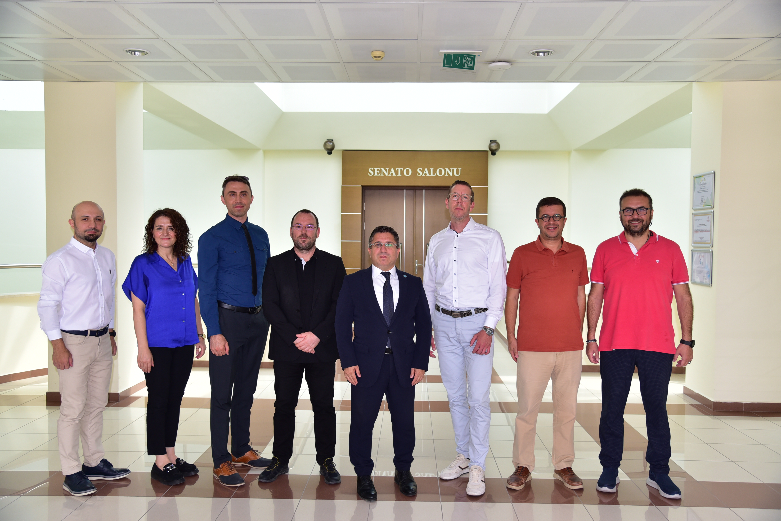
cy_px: 260
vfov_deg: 42.3
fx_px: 672
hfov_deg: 60.3
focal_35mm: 31
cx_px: 390
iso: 500
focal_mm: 31
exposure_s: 1/200
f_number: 4
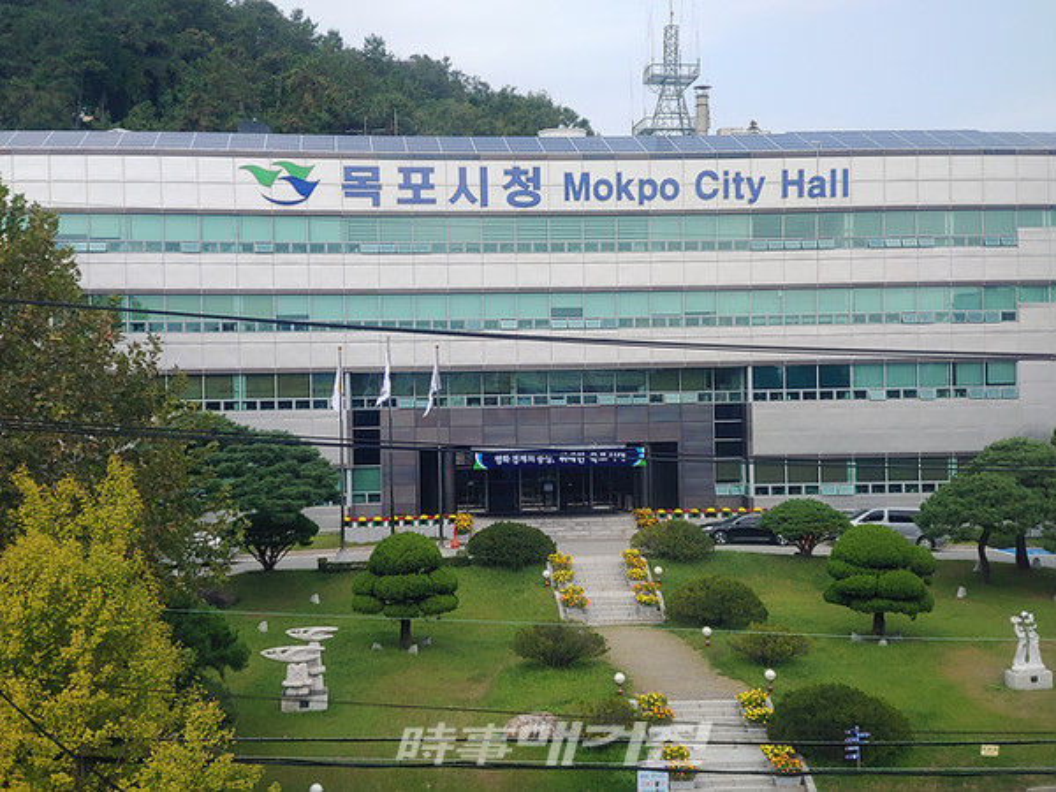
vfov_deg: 29.1
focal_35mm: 50
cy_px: 396
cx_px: 528
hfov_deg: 38.2
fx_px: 1525
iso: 50
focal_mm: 5.88
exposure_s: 1/209
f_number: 2.4
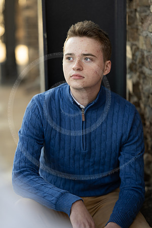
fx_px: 538
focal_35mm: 85
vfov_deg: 23.9
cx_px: 76
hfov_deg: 16.1
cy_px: 114
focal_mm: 85
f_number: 1.8
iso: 100
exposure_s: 1/160
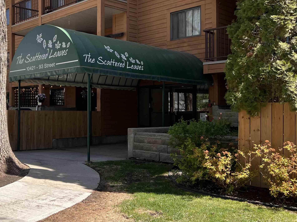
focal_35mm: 42
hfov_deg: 42.7
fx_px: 360
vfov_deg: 34.3
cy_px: 100
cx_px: 57
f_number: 1.5
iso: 50
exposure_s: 1/1488
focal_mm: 5.7
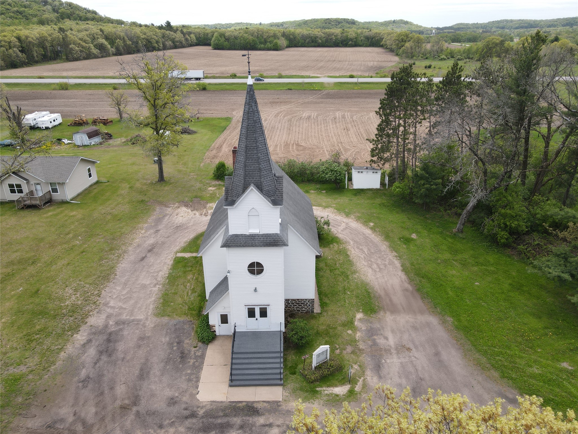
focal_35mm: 24
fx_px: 401
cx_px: 289
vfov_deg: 56.8
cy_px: 217
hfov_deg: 71.6
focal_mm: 4.5
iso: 100
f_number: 2.8
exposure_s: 1/350
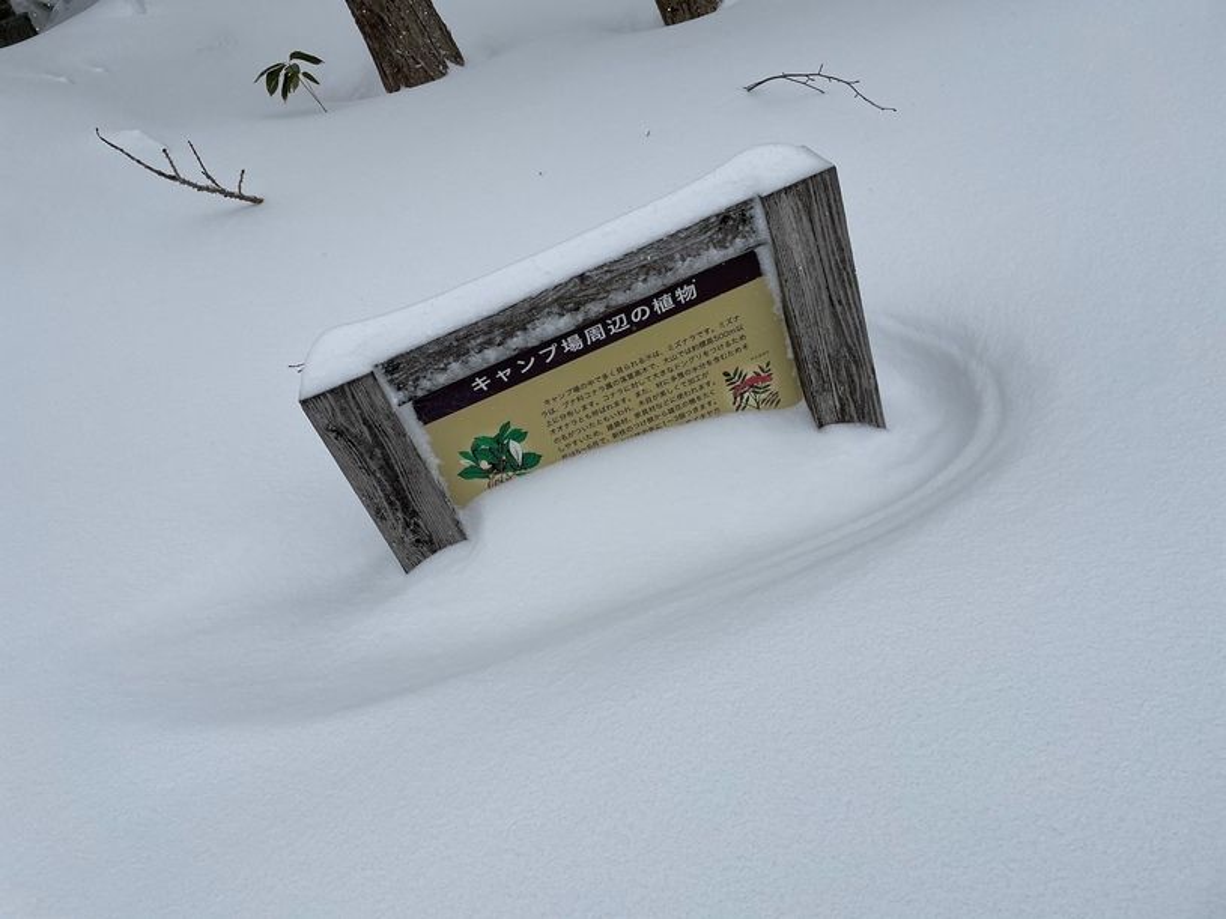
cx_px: 613
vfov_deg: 53.1
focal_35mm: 26
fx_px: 921
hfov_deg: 67.3
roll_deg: +23.9
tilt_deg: -33.4
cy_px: 460
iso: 32
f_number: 1.6
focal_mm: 4.2
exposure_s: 1/6135
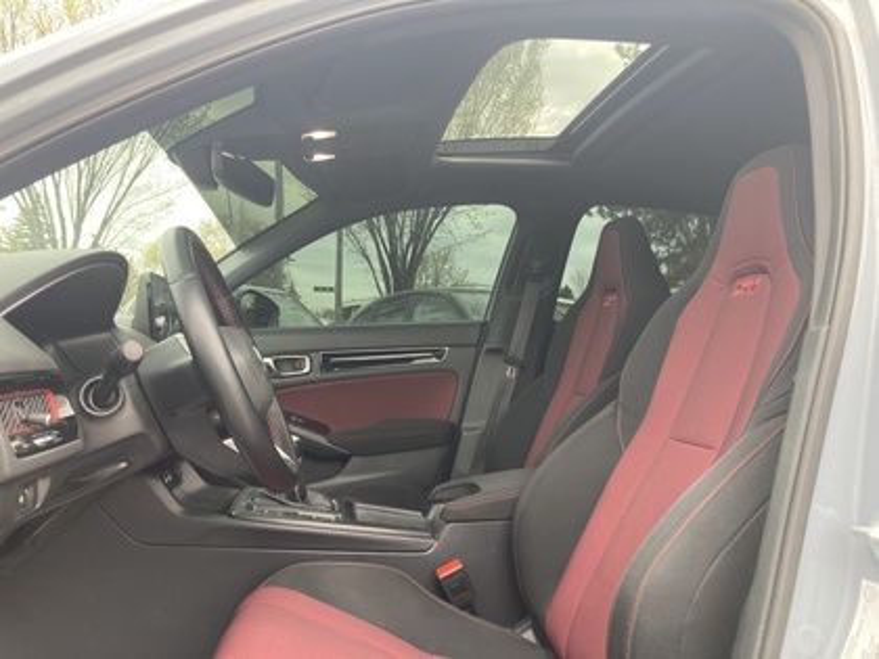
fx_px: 711
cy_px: 330
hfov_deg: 63.4
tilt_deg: +2.6
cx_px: 440
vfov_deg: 49.7
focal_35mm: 28
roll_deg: -0.5
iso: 50
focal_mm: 3.99
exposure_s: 1/121
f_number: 1.8
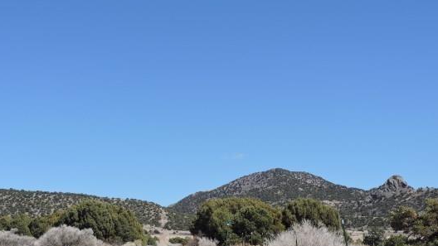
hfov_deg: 31.8
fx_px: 767
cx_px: 182
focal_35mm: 66
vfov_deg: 18.2
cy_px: 179
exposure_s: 1/1000
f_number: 3.6
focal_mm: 8.9
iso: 100
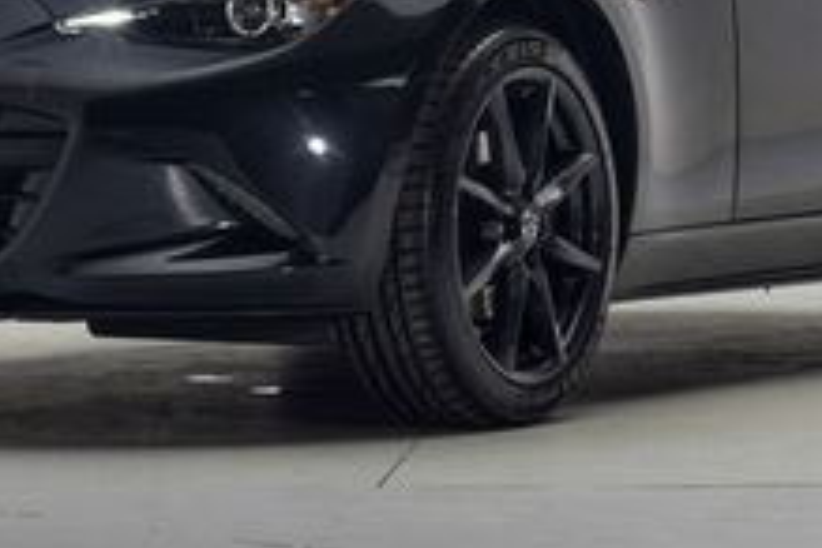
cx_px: 330
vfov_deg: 11.9
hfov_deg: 17.9
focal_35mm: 114
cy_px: 6
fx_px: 2603
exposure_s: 1/13
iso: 100
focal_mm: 50
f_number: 4
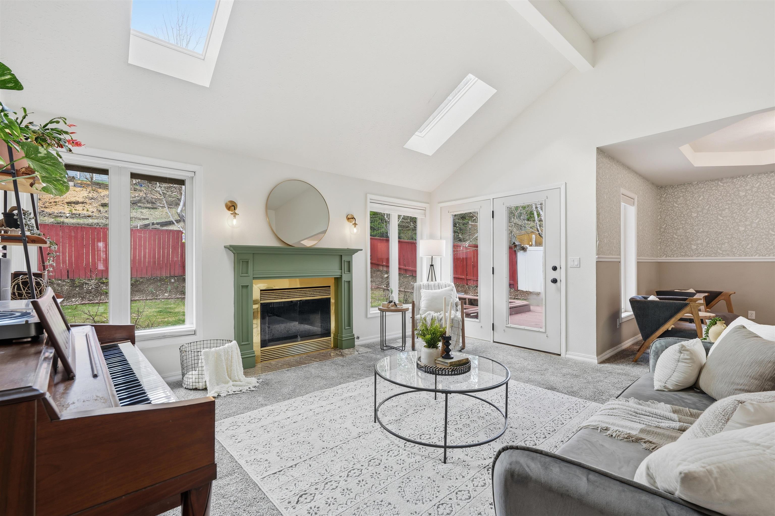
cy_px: 258
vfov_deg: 73.7
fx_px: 344
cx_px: 388
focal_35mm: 16
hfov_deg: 96.7
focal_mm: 16
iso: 100
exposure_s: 1/80
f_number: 8
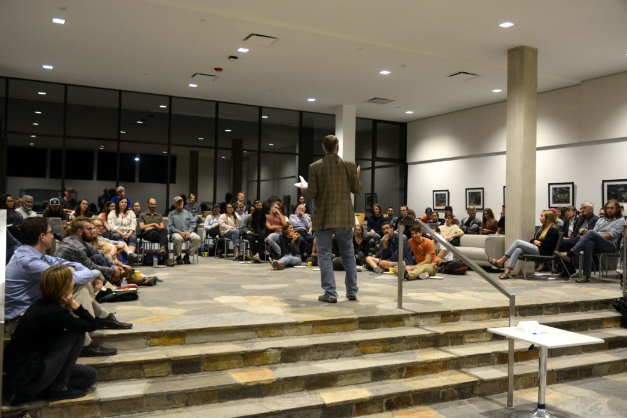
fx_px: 575
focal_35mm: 33
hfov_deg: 57.2
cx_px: 314
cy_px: 209
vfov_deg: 40.0
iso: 800
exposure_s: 1/30
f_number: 4
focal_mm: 22
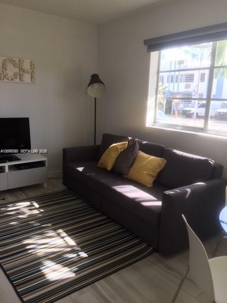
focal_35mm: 29
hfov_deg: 48.2
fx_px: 254
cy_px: 152
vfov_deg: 61.7
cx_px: 114
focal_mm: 4.15
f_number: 2.2
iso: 25
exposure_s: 1/120
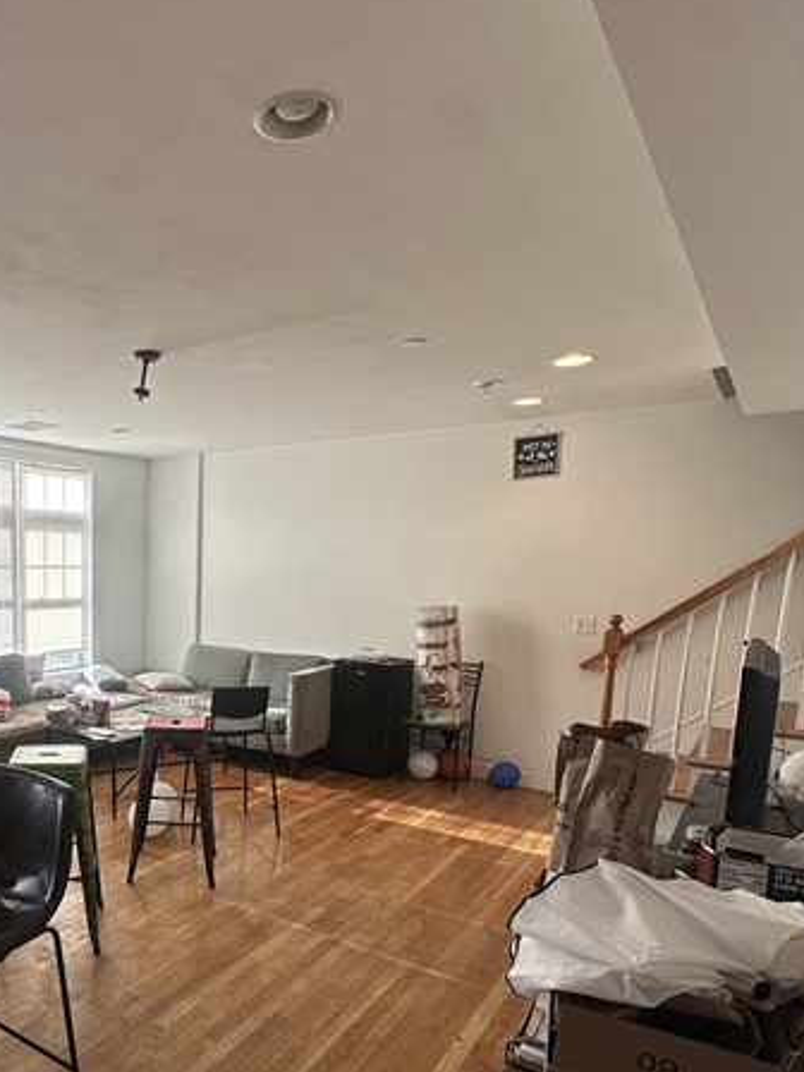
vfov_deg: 70.4
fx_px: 743
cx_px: 139
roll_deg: -1.1
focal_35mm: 24
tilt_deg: -8.3
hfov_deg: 52.4
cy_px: 672
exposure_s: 1/99
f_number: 2.2
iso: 40
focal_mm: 2.22
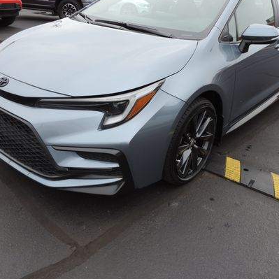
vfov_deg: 48.2
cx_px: 145
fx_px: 310
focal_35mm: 34
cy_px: 115
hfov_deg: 48.4
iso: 80
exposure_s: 1/80
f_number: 3
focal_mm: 4.3
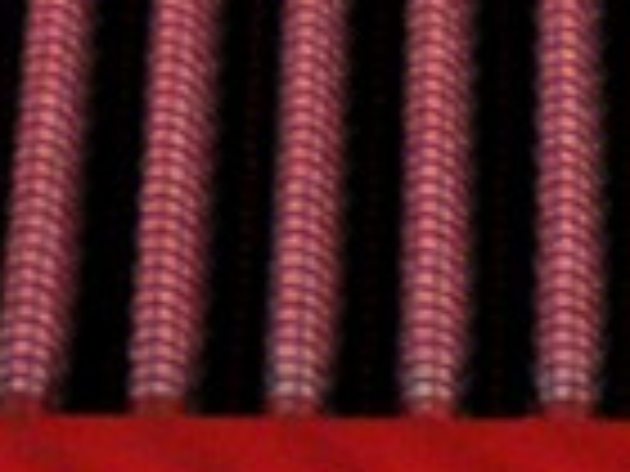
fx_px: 4950
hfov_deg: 7.3
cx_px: 274
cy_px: -153
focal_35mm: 272
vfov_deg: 5.4
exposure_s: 1/32
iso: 200
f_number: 3.1
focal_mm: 6.3
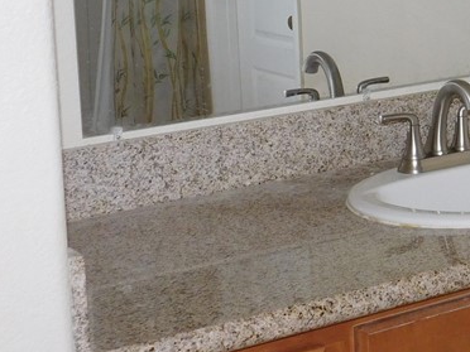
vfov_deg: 14.6
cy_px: -32
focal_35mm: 99
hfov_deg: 18.7
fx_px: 1344
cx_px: 580
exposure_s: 1/30
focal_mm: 6.3
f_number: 3.5
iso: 200
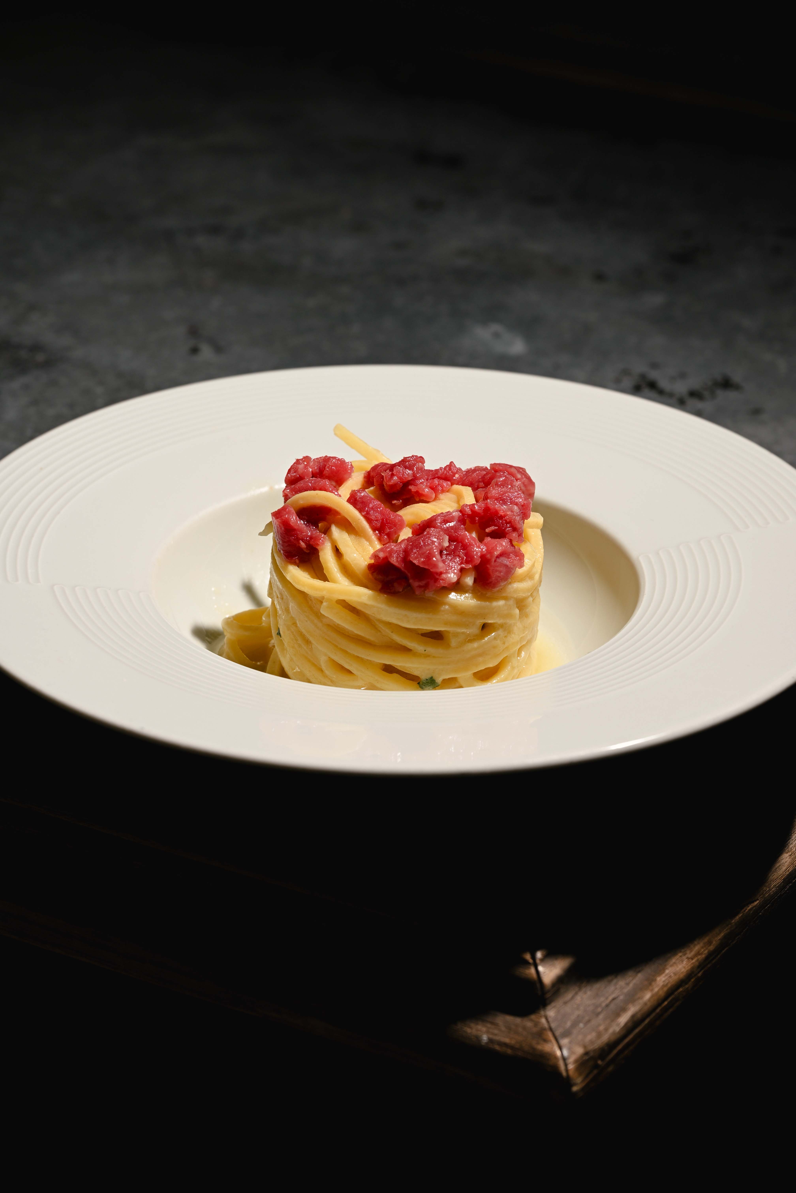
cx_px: 398
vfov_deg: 17.1
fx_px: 3980
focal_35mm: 120
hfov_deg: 11.4
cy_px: 596
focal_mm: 120
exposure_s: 1/125
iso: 100
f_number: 8
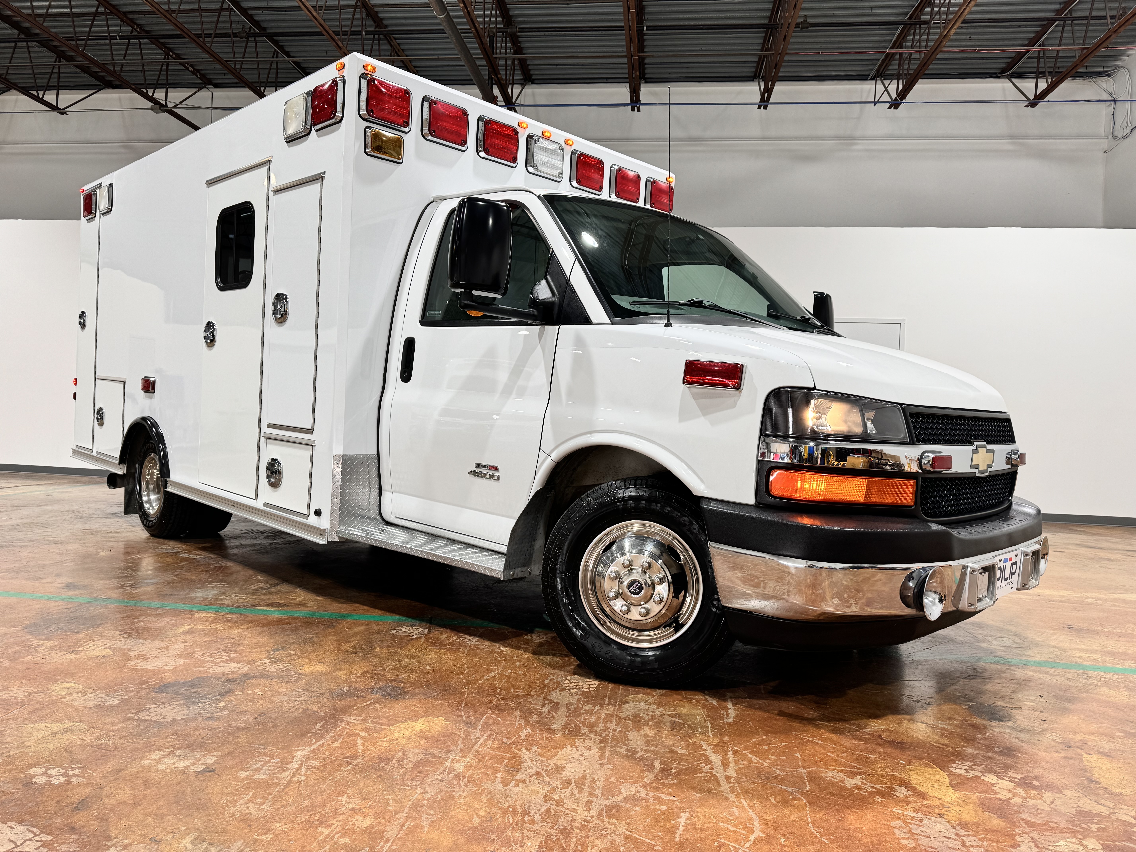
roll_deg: -2.4
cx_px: 568
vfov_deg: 56.8
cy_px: 426
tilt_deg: -1.1
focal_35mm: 24
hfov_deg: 71.6
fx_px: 788
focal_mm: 6.76
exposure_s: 1/121
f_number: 1.78
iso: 80
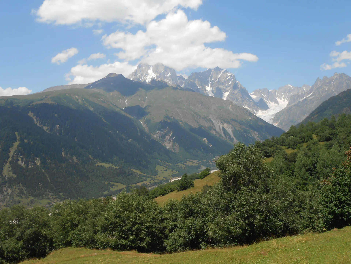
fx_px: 345
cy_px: 132
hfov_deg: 54.0
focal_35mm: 34
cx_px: 176
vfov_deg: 41.8
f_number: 3.9
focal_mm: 6
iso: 80
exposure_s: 1/800
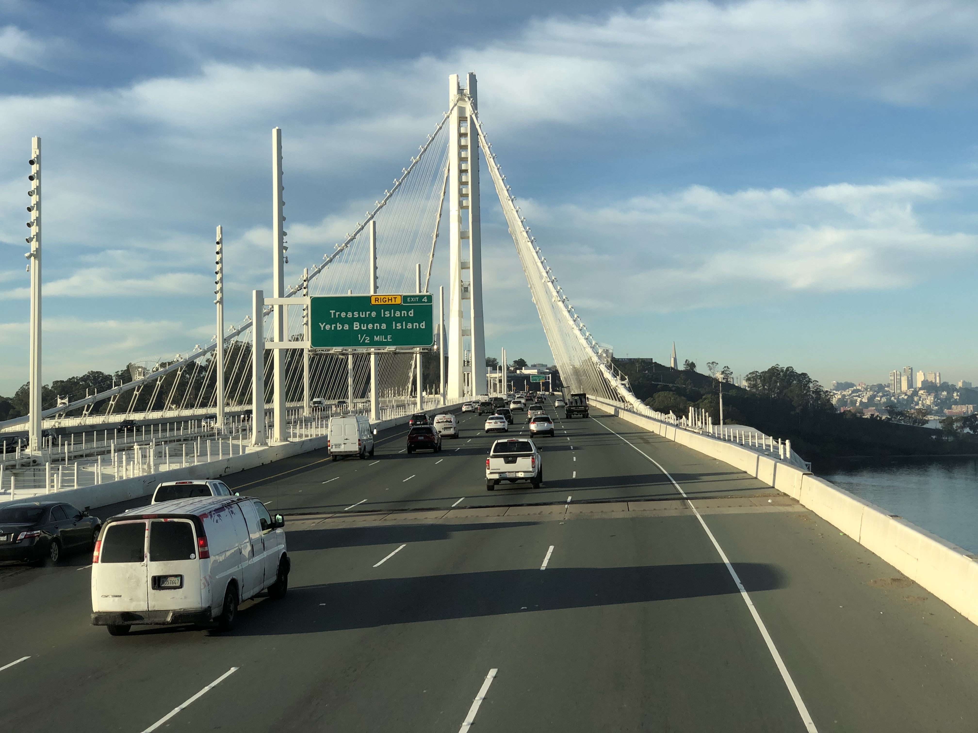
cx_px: 489
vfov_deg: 28.0
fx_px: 1469
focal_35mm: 52
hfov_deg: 36.8
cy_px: 366
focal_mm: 6
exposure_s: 1/470
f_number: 2.4
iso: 16
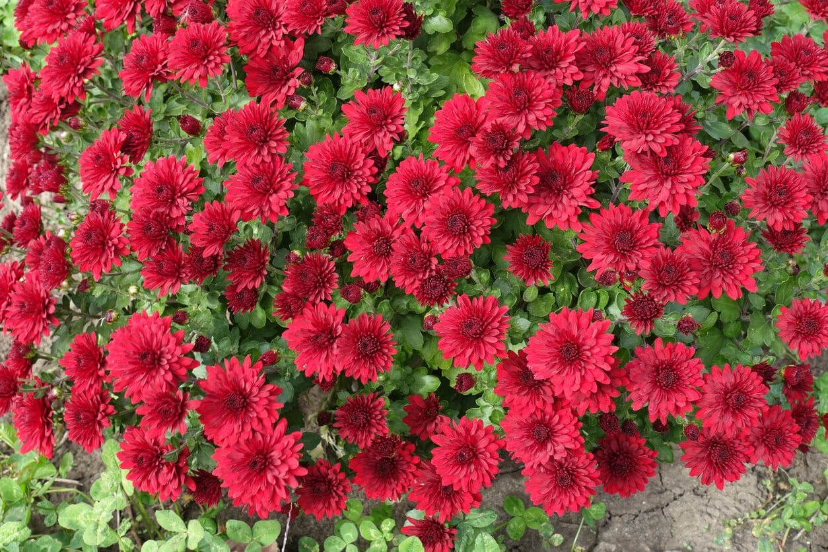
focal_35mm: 54
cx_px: 414
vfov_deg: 25.1
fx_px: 1242
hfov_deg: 36.9
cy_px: 276
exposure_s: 1/80
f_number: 5.6
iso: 125
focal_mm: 19.9
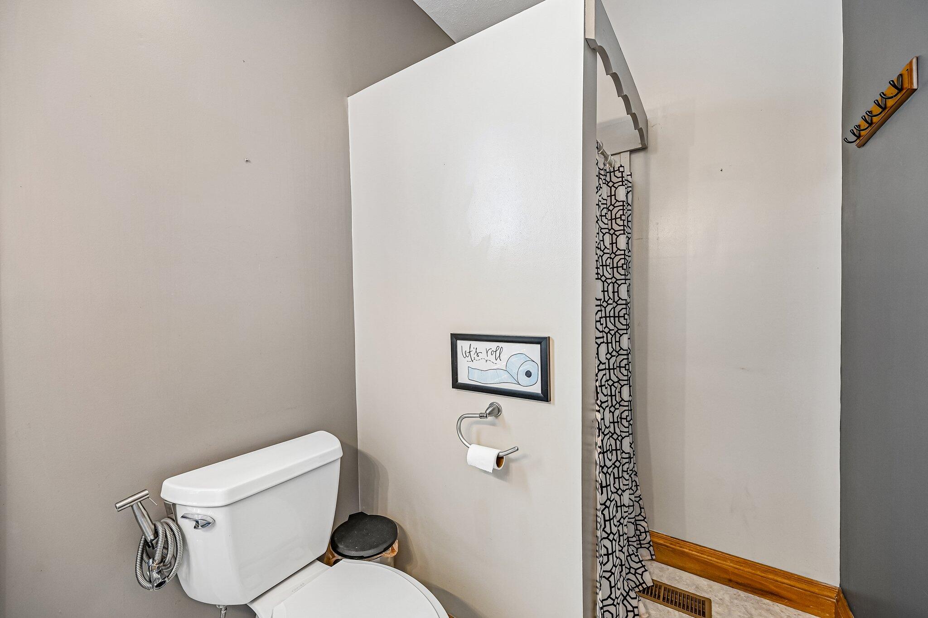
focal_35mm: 14
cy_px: 309
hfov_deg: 104.3
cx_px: 464
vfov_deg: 81.2
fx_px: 361
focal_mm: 14
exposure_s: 1/15
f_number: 4.8
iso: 400
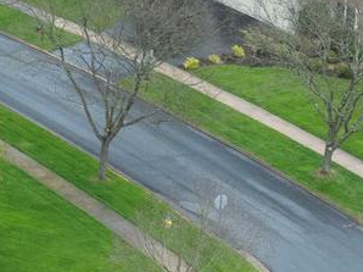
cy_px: -221
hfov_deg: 11.0
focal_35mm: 165
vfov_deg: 8.6
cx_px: -353
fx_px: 1729
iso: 200
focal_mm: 12.29
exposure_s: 1/80
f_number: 6.3
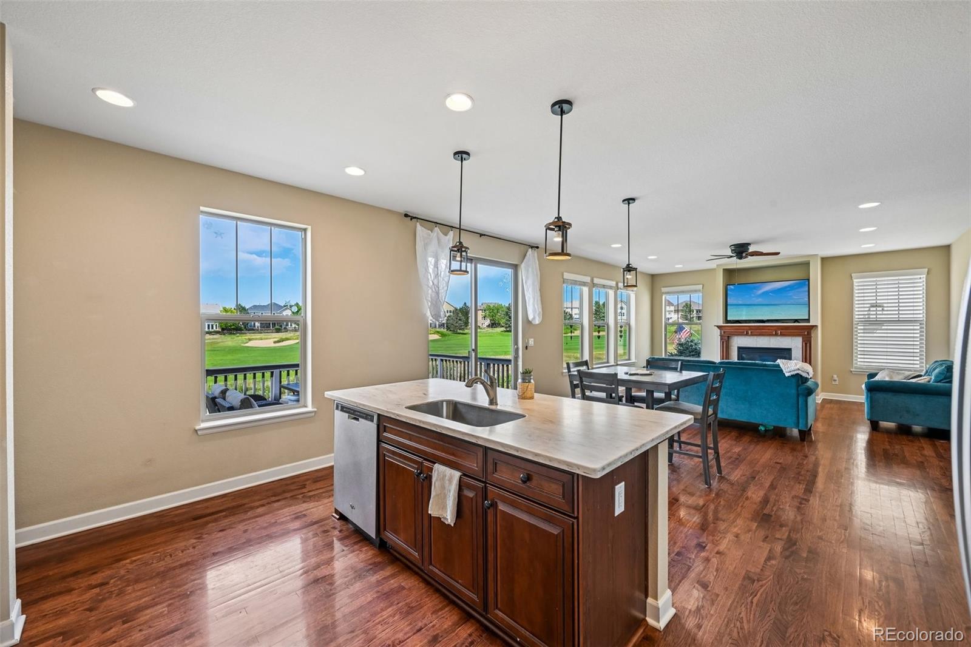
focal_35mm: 14
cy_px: 324
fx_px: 378
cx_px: 486
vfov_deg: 81.2
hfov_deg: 104.3
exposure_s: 1/15
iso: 160
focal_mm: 14
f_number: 10
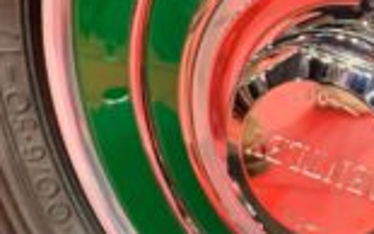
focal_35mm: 64
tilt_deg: -15.4
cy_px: 118
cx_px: 415
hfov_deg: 28.9
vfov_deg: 20.3
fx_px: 653
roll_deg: +3.9
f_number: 1.8
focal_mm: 4.25
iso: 320
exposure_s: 1/25
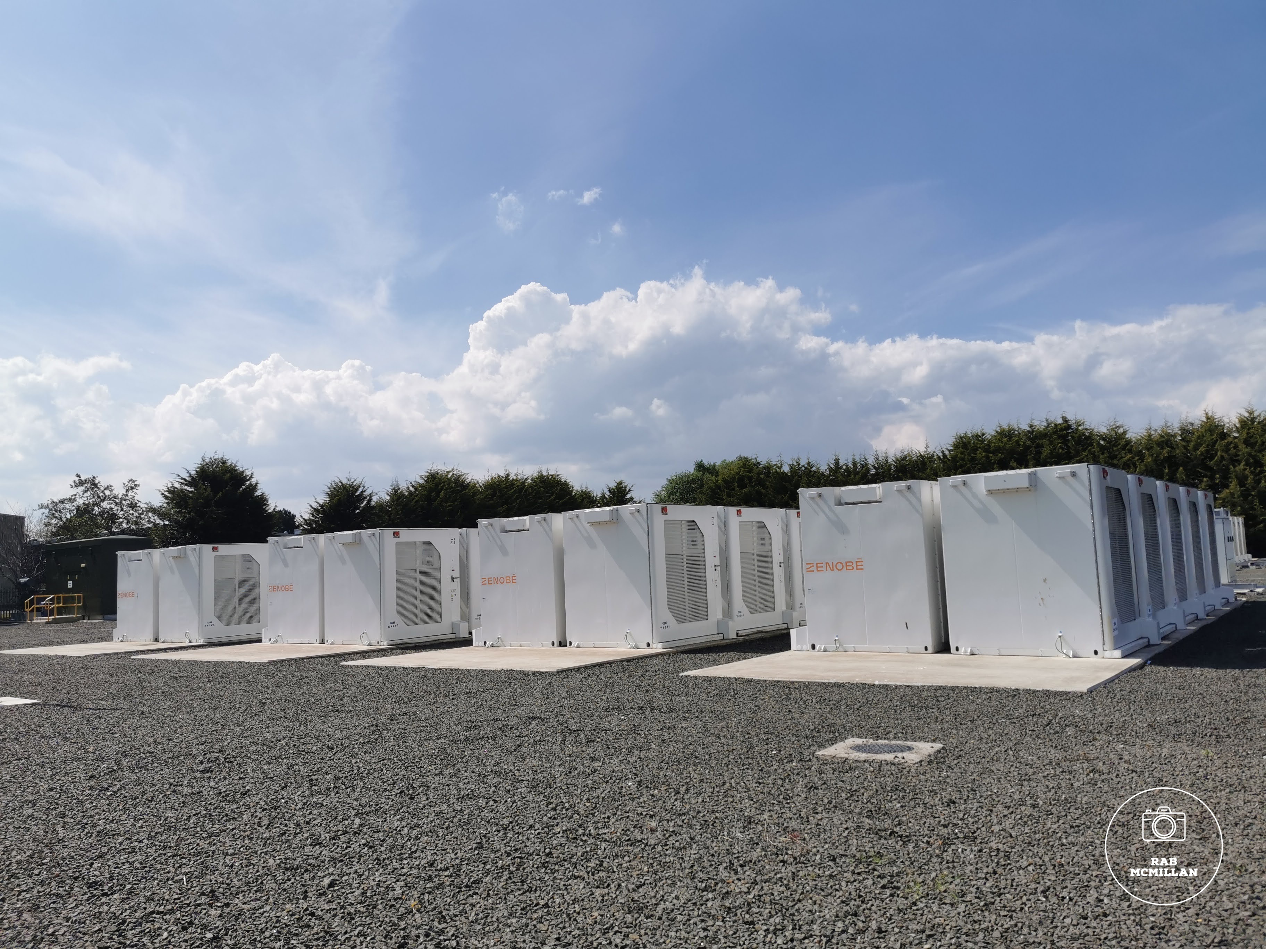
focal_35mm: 27
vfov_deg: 51.4
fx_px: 987
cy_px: 474
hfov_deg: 65.3
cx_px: 633
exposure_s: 1/6944
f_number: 1.6
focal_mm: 5.56
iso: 50
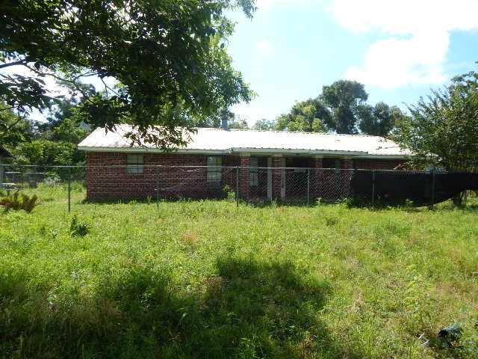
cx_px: 239
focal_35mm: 22
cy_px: 180
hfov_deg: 76.4
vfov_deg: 61.1
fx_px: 304
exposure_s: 1/1000
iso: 125
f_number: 3
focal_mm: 4
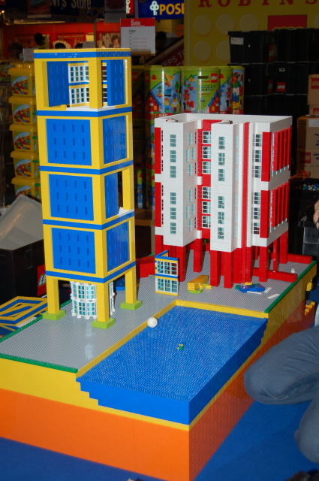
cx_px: 160
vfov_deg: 37.9
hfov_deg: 25.7
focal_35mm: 52
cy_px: 240
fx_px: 700
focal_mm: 35
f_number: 4.8
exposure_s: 1/60
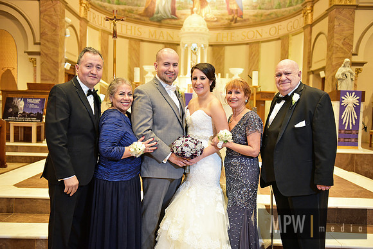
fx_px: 373
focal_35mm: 36
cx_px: 186
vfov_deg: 36.9
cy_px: 124
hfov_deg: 53.1
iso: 2000
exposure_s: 1/160
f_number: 2.8
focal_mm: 36
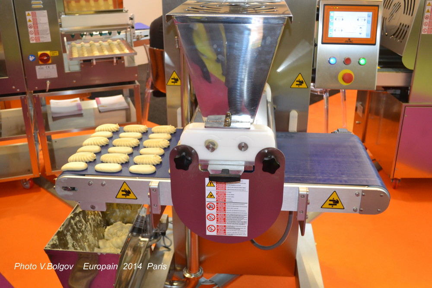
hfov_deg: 53.1
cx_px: 216
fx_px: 432
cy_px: 144
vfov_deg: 36.9
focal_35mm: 36
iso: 800
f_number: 4
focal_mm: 24
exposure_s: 1/60
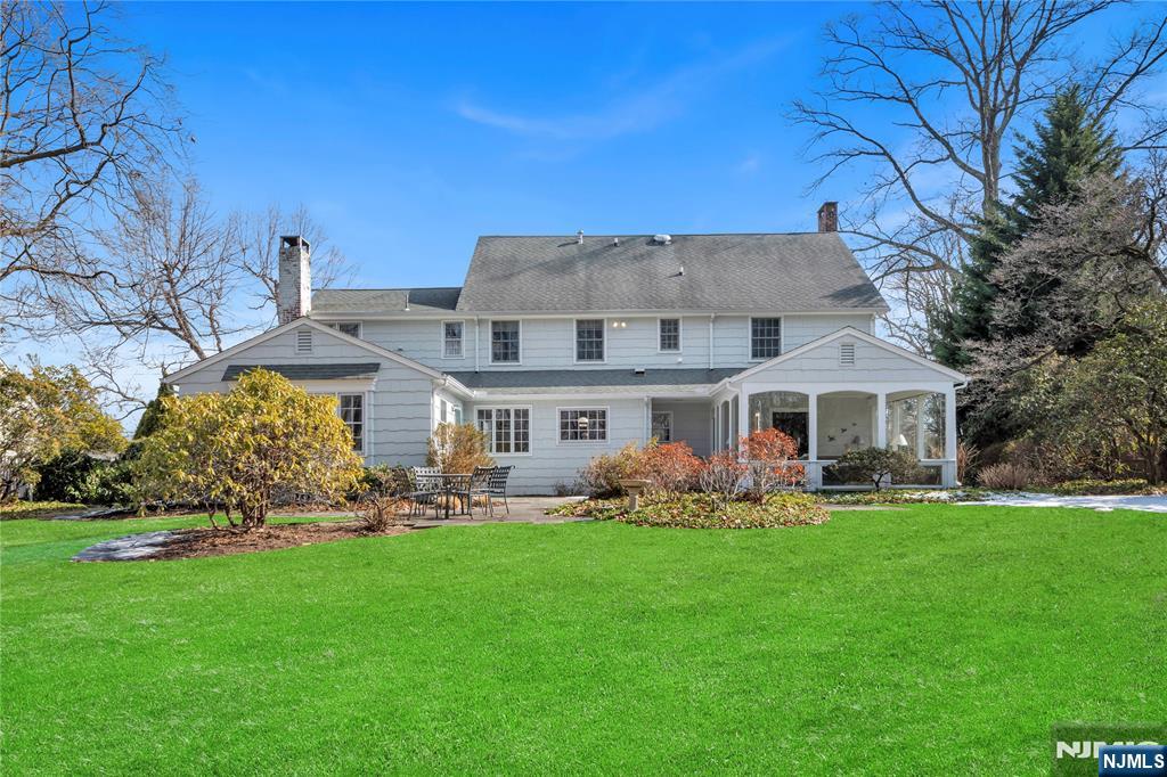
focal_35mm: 24
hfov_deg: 73.8
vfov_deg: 53.1
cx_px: 584
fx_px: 778
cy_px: 388
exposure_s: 1/160
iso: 100
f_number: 10
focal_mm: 24
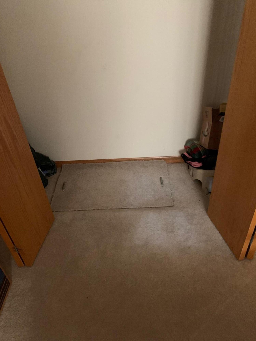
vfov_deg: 67.3
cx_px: 128
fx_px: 256
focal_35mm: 26
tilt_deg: -34.0
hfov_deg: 53.1
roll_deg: +6.6
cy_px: 170
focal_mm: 4.25
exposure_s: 1/24
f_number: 1.8
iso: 640
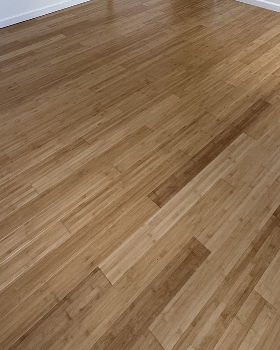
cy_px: -66
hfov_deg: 40.5
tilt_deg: -10.1
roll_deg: +0.8
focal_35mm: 36
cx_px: 193
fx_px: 373
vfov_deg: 38.1
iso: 100
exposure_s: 1/99
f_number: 2.2
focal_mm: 2.22
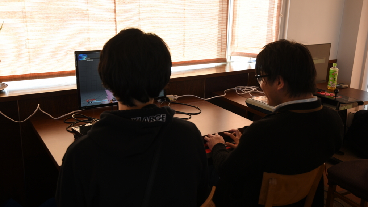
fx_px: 371
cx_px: 184
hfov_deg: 52.8
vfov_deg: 31.2
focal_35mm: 38
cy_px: 91
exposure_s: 1/60
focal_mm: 24
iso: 100
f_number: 4
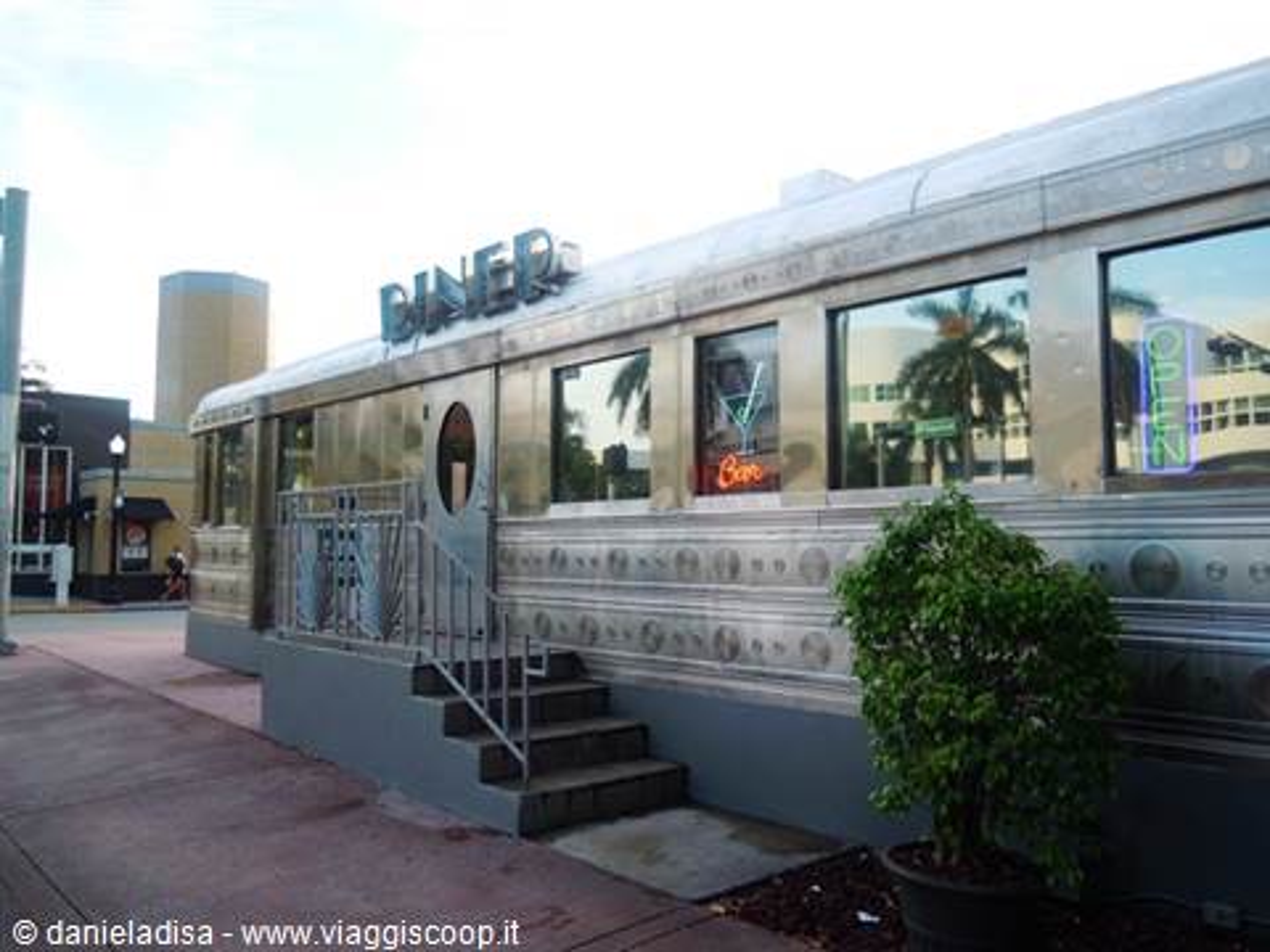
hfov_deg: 63.4
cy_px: 476
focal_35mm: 28
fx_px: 1027
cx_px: 635
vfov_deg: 49.7
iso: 100
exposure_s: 1/320
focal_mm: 5
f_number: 2.7
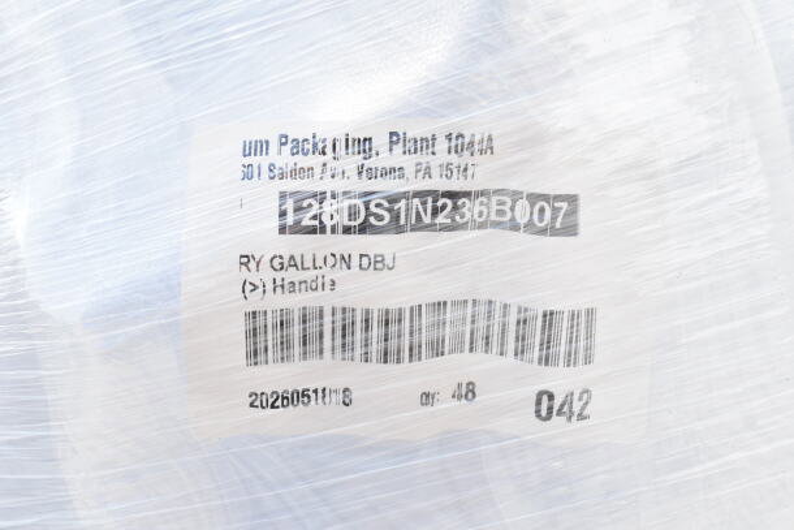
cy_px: 265
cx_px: 397
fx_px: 893
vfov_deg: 33.0
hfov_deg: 47.9
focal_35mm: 40
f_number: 11
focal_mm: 27
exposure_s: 1/500
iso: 1600
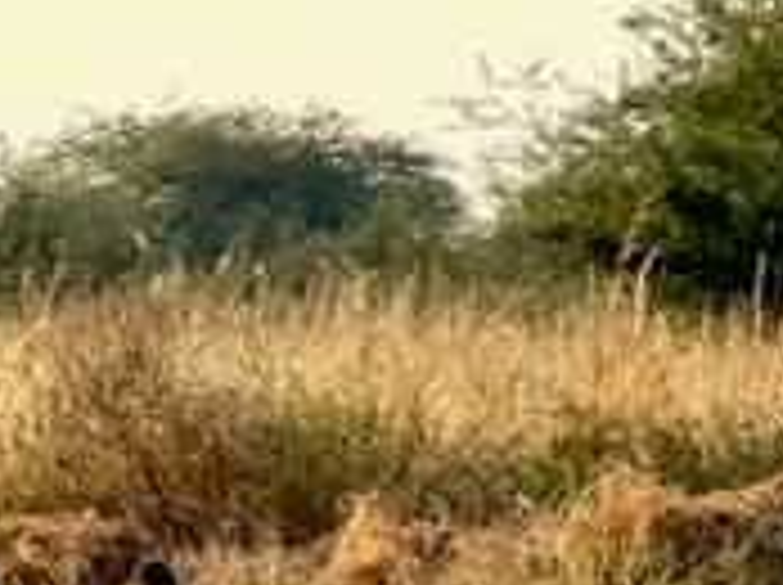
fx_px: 22114
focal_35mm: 979
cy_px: 918
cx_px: 994
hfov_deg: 2.0
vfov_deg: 1.5
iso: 50
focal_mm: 16.89
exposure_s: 1/407
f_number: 2.8
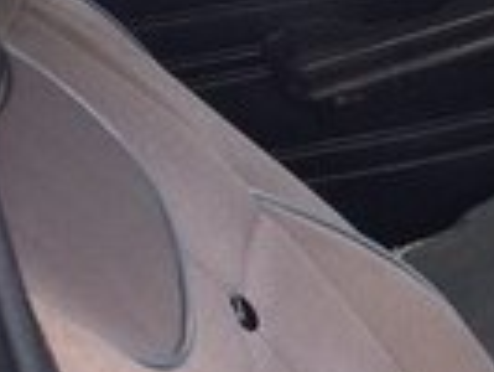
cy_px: 277
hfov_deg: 11.9
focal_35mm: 144
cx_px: 1059
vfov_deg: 10.3
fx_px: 2057
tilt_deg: -26.4
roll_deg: +6.7
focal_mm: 4.15
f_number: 2.2
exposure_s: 1/127
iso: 32
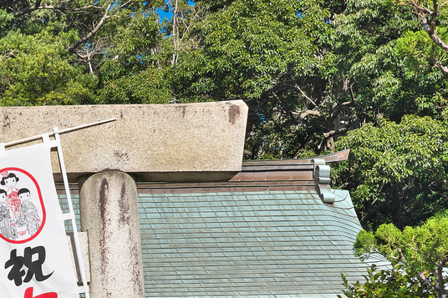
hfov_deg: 17.2
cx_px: -129
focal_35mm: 112
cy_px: 407
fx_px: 1393
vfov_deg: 11.8
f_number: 11
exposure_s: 1/200
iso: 100
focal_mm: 30
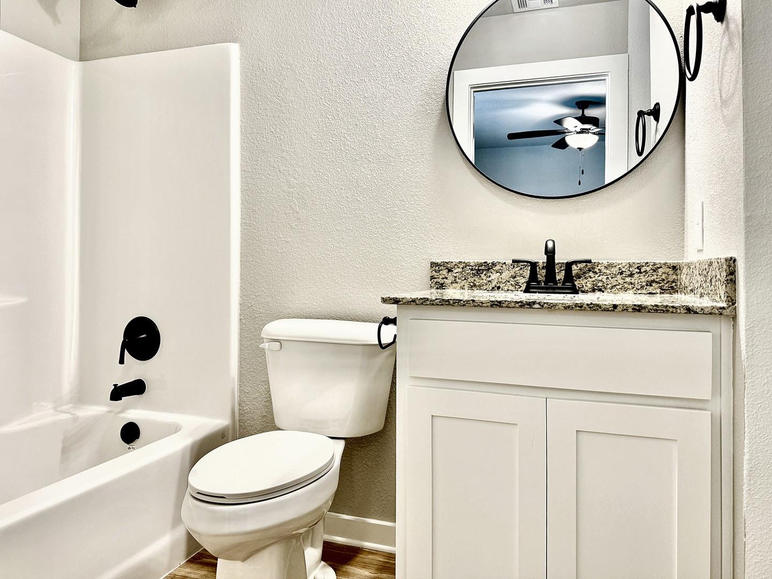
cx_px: 386
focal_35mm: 24
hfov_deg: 71.6
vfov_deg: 56.8
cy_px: 290
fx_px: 535
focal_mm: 6.8
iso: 125
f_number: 1.8
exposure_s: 1/60
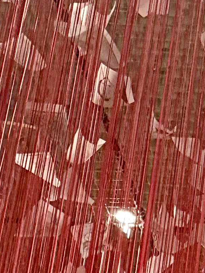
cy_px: 638
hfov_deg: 7.5
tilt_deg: +23.7
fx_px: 1398
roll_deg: -2.8
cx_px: 578
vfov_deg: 9.9
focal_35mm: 177
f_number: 1.78
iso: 800
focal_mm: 6.76
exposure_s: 1/40
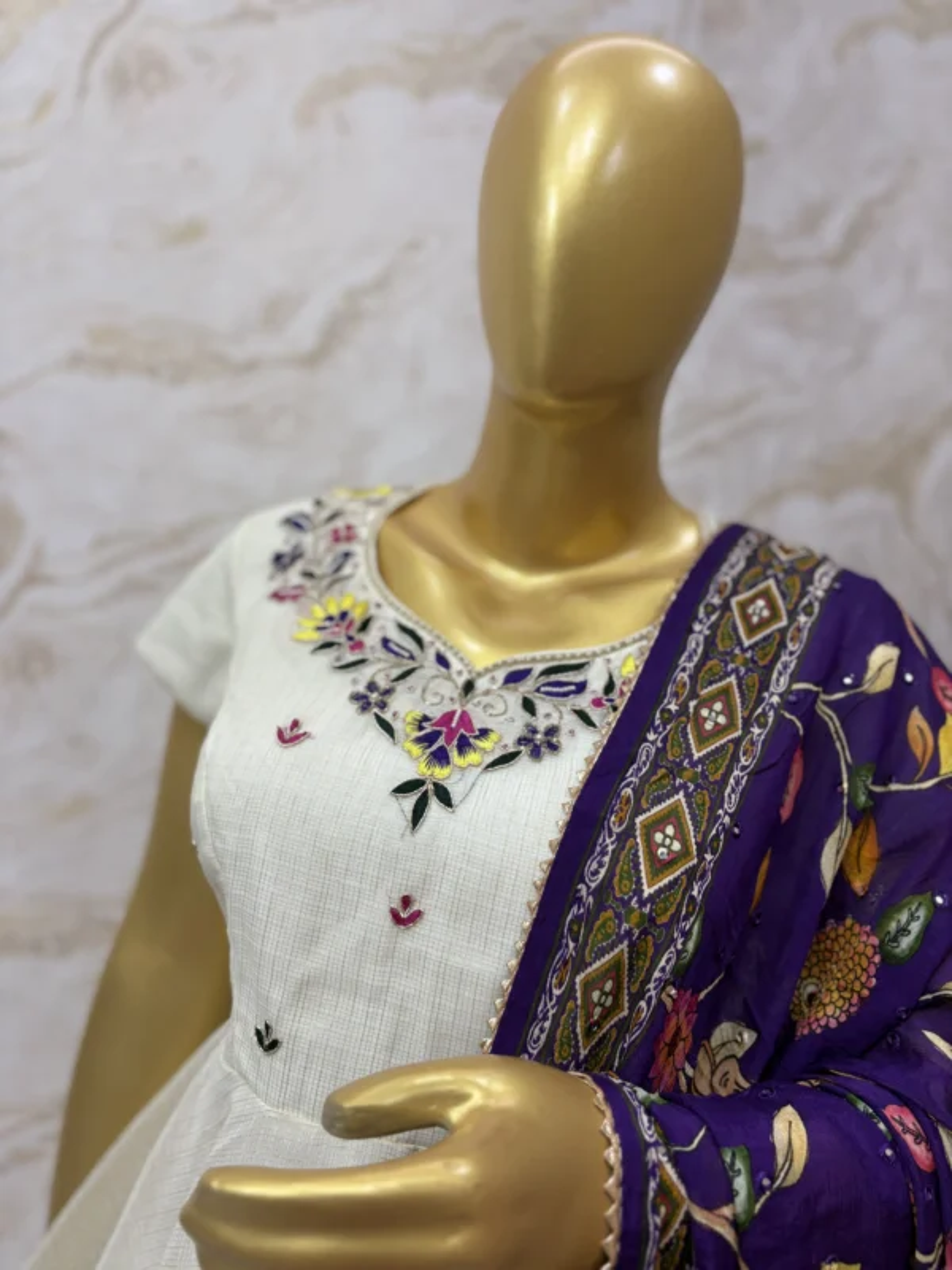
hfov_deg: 53.1
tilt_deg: +1.0
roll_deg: -11.6
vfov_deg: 67.3
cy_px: 635
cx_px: 476
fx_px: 953
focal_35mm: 26
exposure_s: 1/100
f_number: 1.6
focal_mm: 6
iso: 50
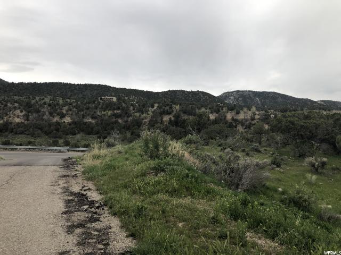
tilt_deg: -0.9
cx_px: 170
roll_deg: +1.3
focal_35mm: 28
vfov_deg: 49.7
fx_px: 276
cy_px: 128
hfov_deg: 63.4
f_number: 1.8
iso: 20
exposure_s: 1/309
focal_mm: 4
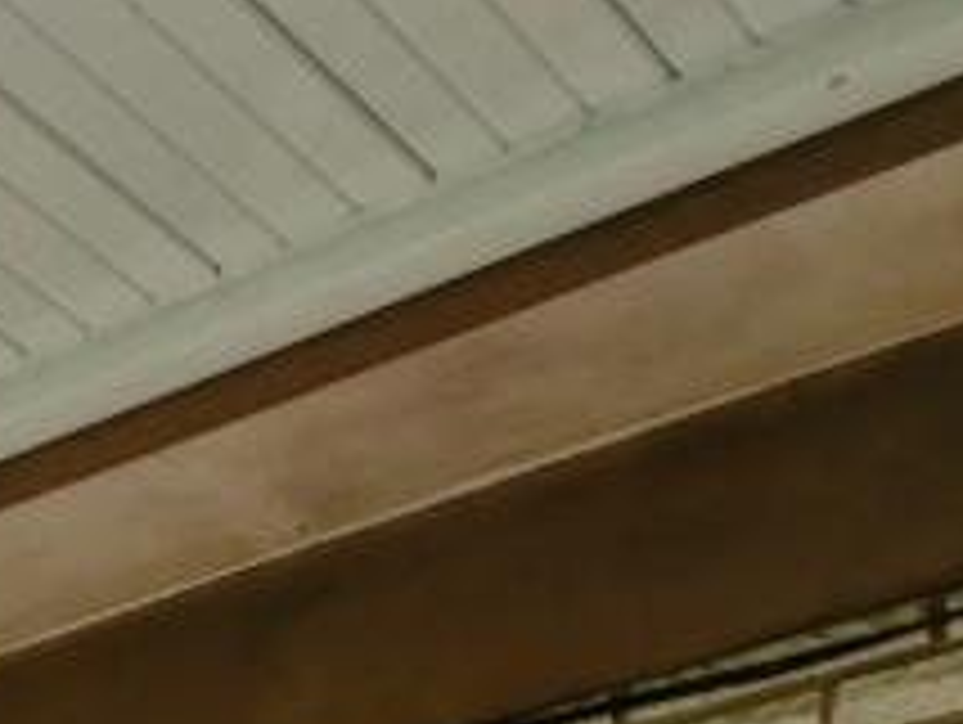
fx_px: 2729
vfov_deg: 11.2
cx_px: -580
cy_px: 2008
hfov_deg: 17.5
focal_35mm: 98
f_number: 8
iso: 200
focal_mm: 7
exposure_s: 1/125
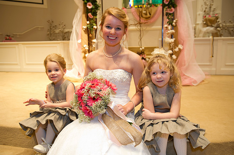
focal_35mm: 31
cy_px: 78
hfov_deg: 60.3
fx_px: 201
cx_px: 117
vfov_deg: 42.3
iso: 1250
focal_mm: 31
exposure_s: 1/80
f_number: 3.5
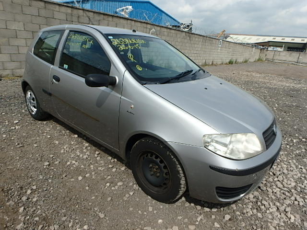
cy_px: 115
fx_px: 186
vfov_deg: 63.4
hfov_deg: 79.0
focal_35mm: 21
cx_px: 154
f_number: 6
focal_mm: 3.7
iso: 125
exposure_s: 1/640
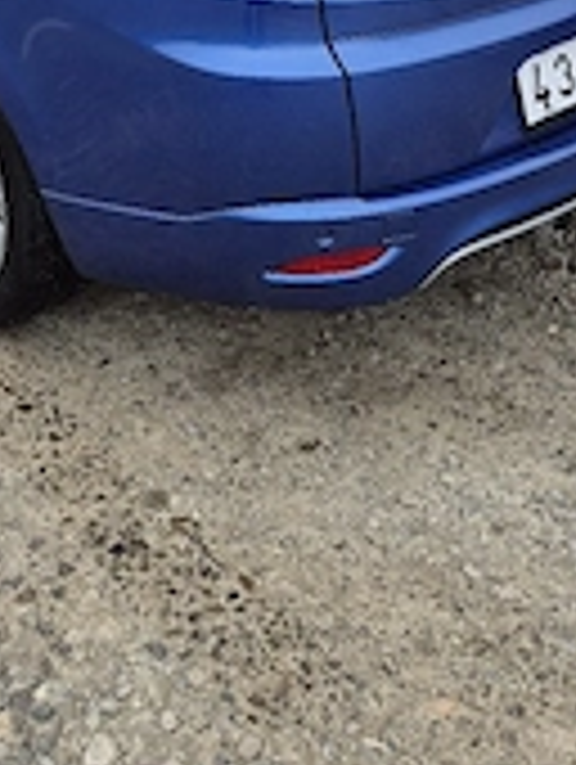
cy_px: -104
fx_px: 1195
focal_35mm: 54
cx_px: 126
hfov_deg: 26.7
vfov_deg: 31.1
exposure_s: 1/417
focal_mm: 5.4
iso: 25
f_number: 1.8
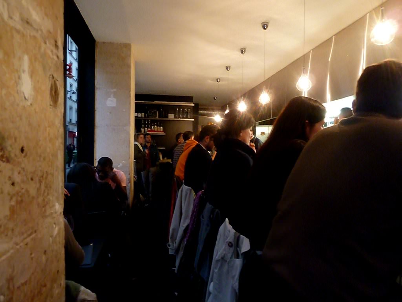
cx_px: 201
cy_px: 151
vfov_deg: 54.9
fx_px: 290
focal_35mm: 25
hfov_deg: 69.4
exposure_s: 1/13
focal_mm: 4.1
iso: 800
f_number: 3.3
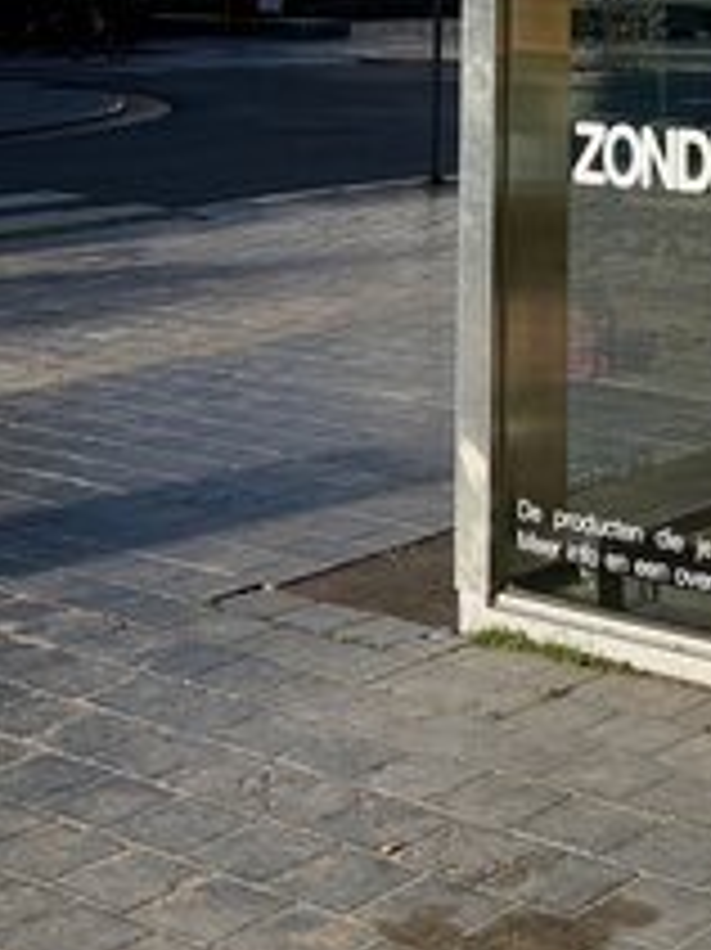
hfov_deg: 18.2
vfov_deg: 22.6
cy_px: -221
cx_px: 711
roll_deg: -0.3
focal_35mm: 79
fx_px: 2166
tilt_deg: +4.4
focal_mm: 5.96
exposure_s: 1/2865
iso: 50
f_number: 1.6
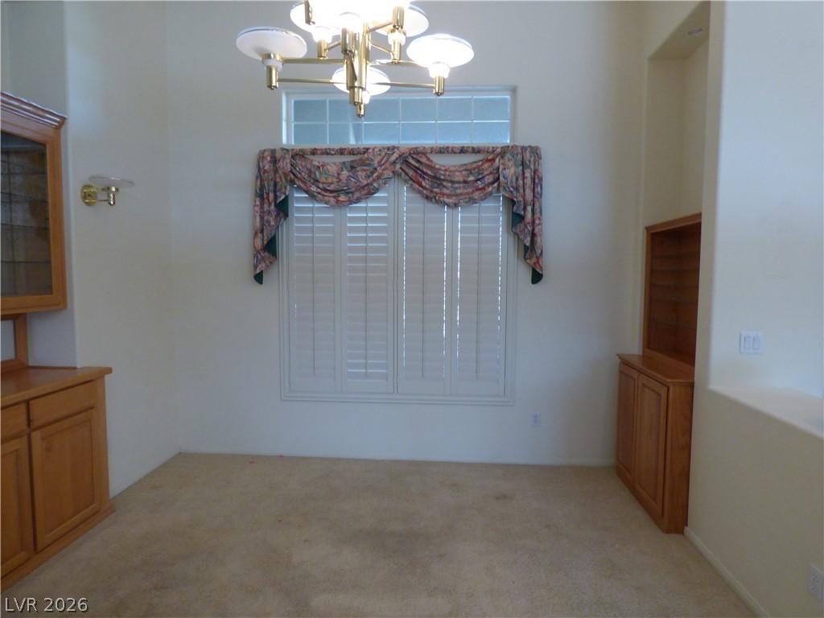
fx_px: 476
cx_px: 412
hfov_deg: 81.7
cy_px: 309
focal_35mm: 20
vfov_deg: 66.0
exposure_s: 1/60
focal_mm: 3.58
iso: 250
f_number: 2.8
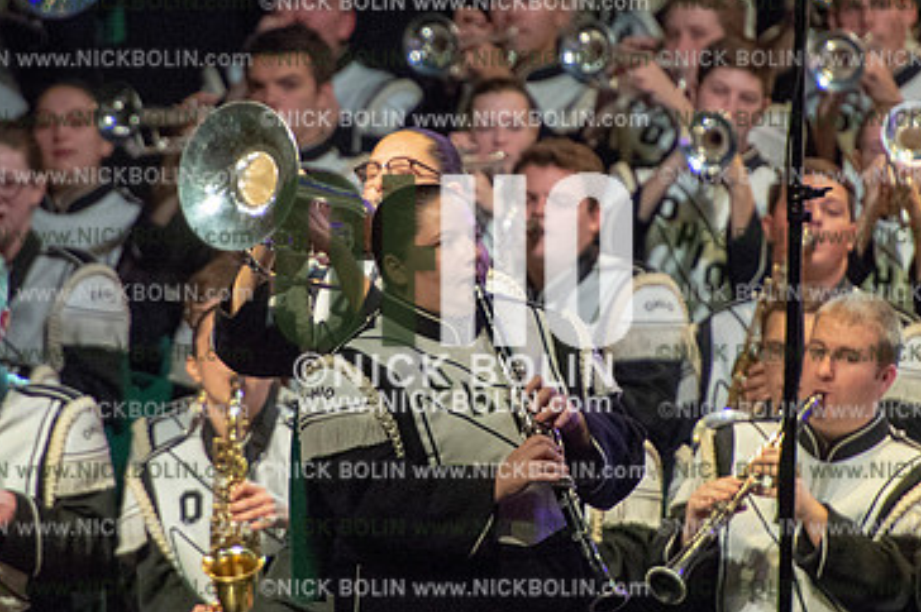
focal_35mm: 638
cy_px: 293
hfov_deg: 3.2
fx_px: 16307
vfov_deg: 2.2
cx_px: 453
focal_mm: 400
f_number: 5.6
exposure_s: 1/320
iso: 8000
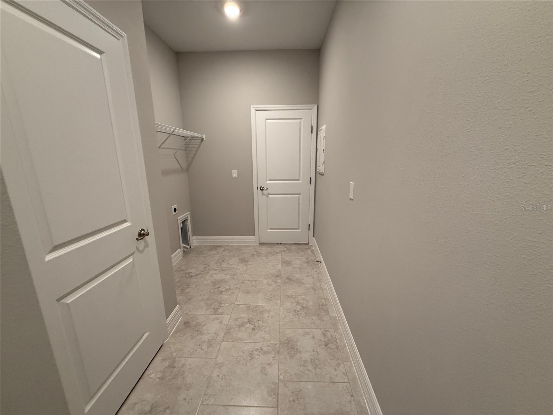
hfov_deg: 102.1
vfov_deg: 85.7
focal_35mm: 14
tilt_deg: -11.9
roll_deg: +0.7
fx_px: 224
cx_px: 276
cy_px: 208
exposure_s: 1/60
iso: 200
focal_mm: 2.22
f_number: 2.2
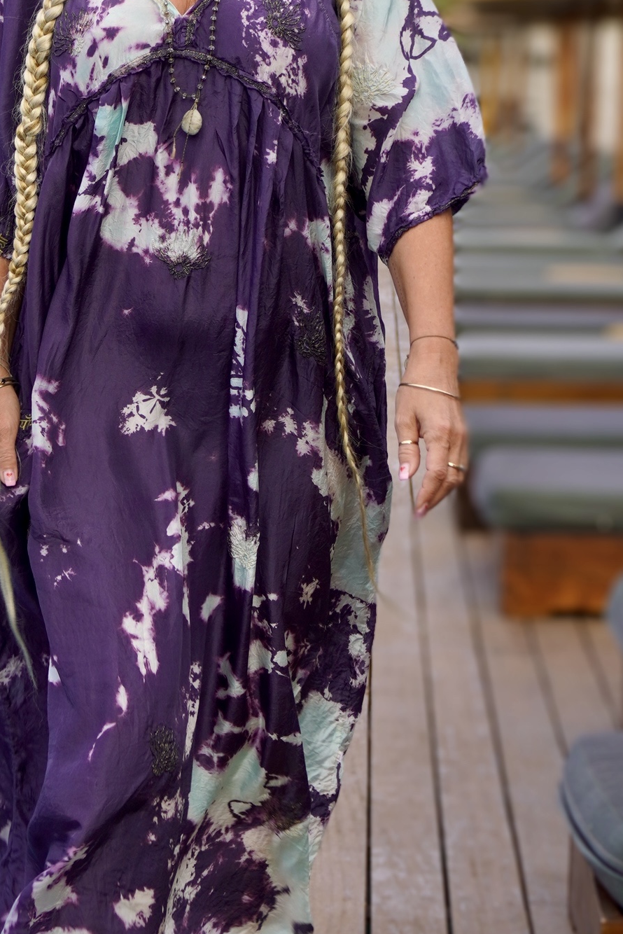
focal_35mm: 95
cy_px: 464
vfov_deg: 21.5
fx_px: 2464
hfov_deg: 14.3
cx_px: 70
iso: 100
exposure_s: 1/200
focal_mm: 33
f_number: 5
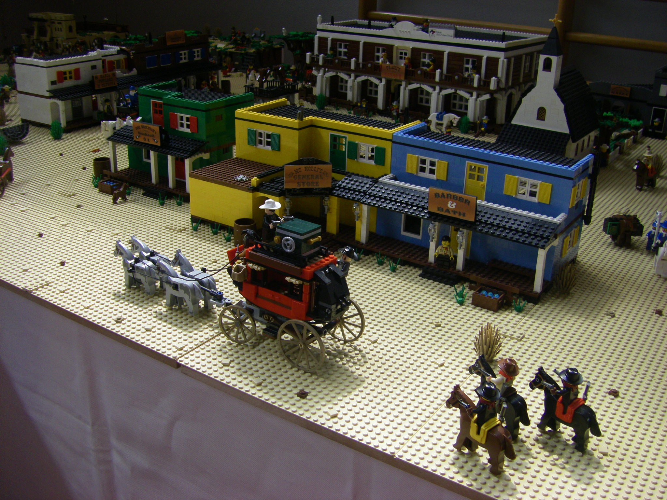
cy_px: 250
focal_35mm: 38
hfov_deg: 49.0
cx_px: 334
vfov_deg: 37.7
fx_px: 732
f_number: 3.5
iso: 160
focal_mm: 6.3
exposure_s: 1/50
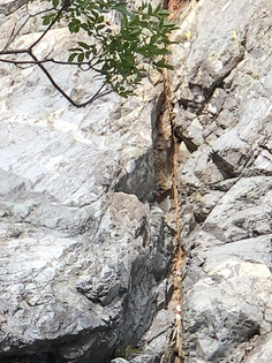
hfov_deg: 5.6
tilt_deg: -8.4
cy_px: 237
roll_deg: +1.8
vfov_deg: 7.5
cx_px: -172
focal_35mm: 264
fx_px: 2768
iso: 16
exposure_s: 1/199
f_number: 2.4
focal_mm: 6
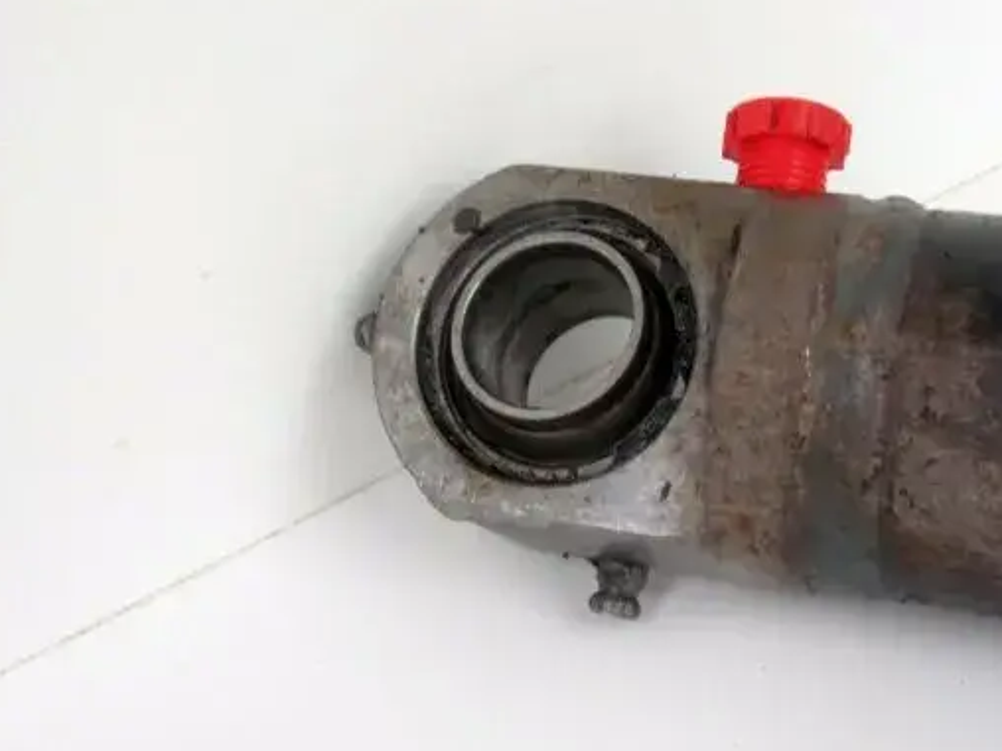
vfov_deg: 28.0
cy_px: 321
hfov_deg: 36.7
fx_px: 1505
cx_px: 608
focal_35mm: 52
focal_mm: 5.9
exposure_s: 1/100
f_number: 3.7
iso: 80
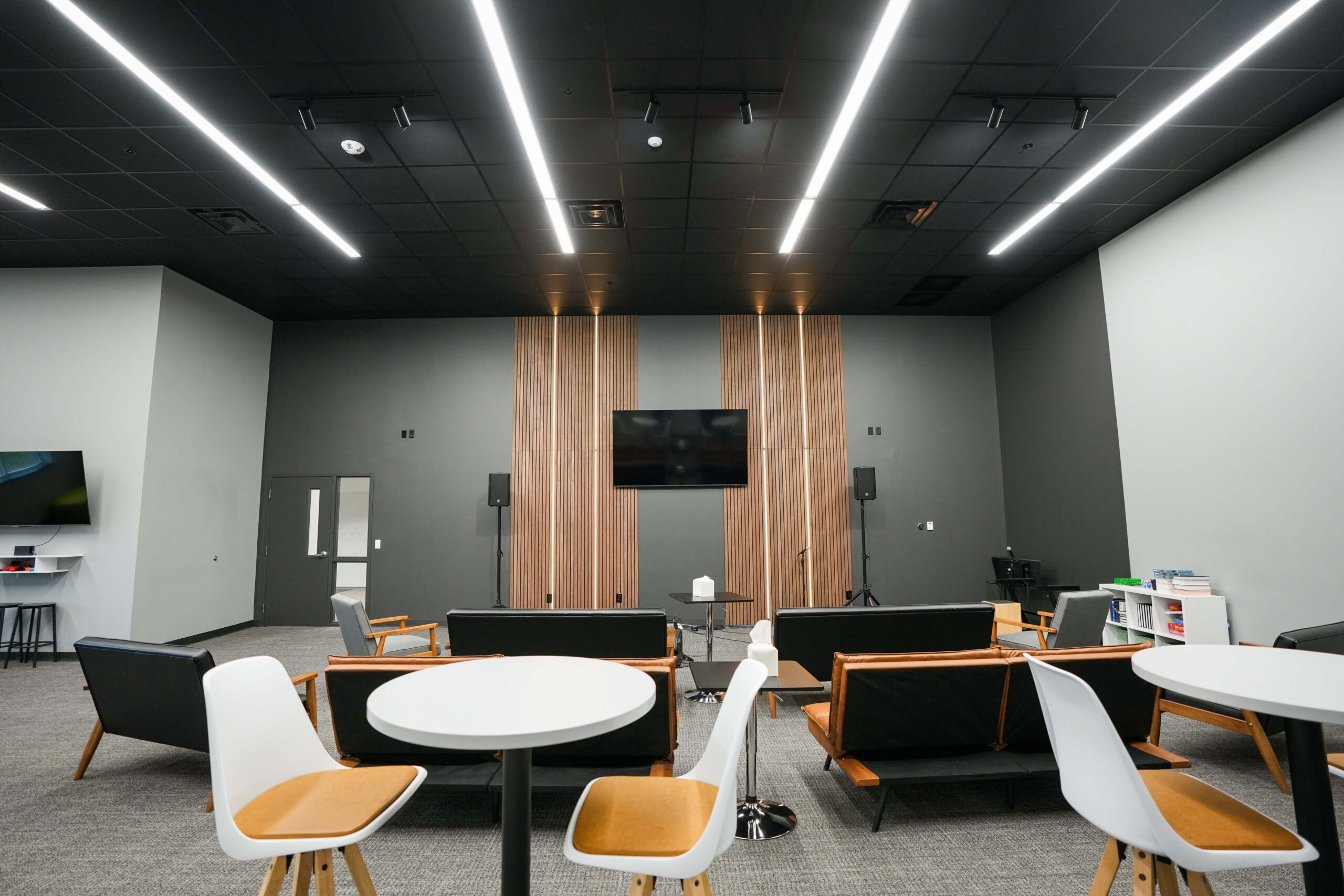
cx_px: 672
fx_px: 597
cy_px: 448
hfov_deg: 96.7
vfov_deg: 73.8
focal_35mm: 16
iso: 1600
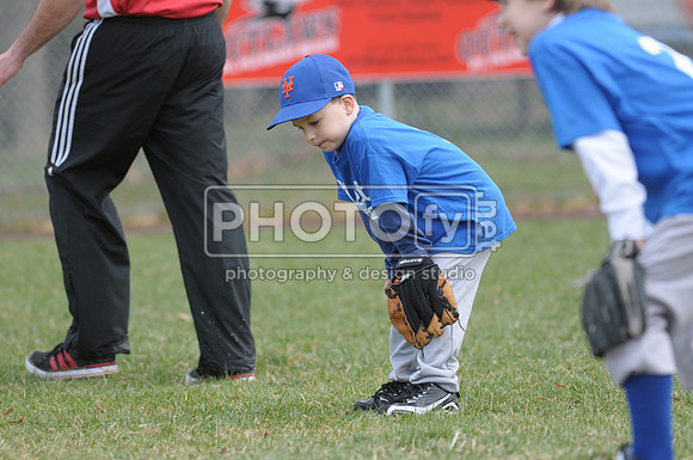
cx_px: 346
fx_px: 5767
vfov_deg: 4.6
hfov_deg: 6.9
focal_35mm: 300
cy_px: 230
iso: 400
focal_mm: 200
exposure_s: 1/800
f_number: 4
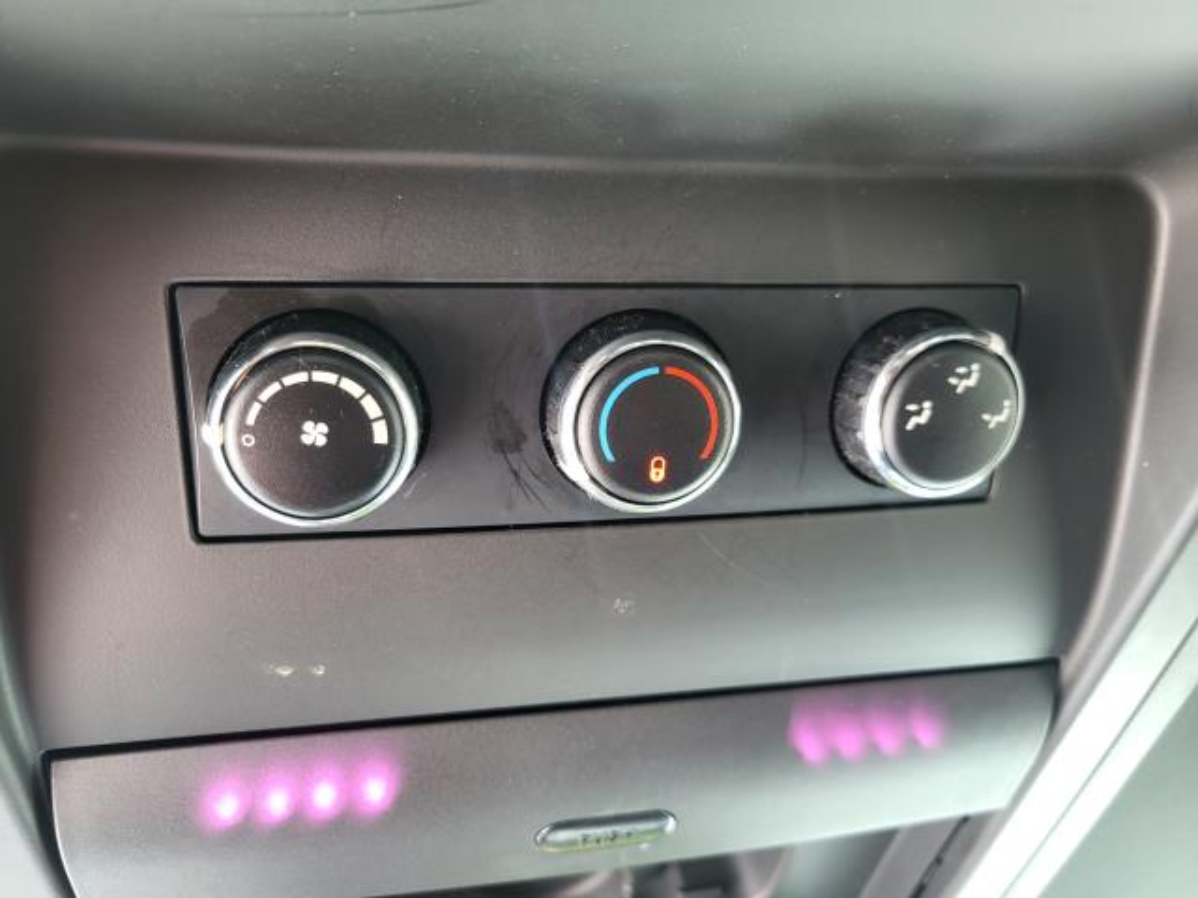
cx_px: 599
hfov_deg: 67.3
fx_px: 900
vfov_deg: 53.1
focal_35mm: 26
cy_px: 449
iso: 200
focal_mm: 5.4
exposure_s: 1/40
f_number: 1.8
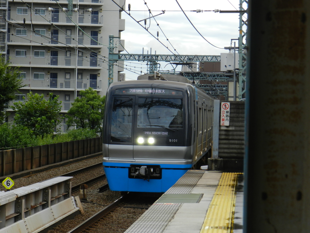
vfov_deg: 11.4
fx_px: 1164
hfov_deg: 15.2
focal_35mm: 130
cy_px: 116
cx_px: 155
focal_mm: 23.1
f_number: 5
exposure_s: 1/400
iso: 160
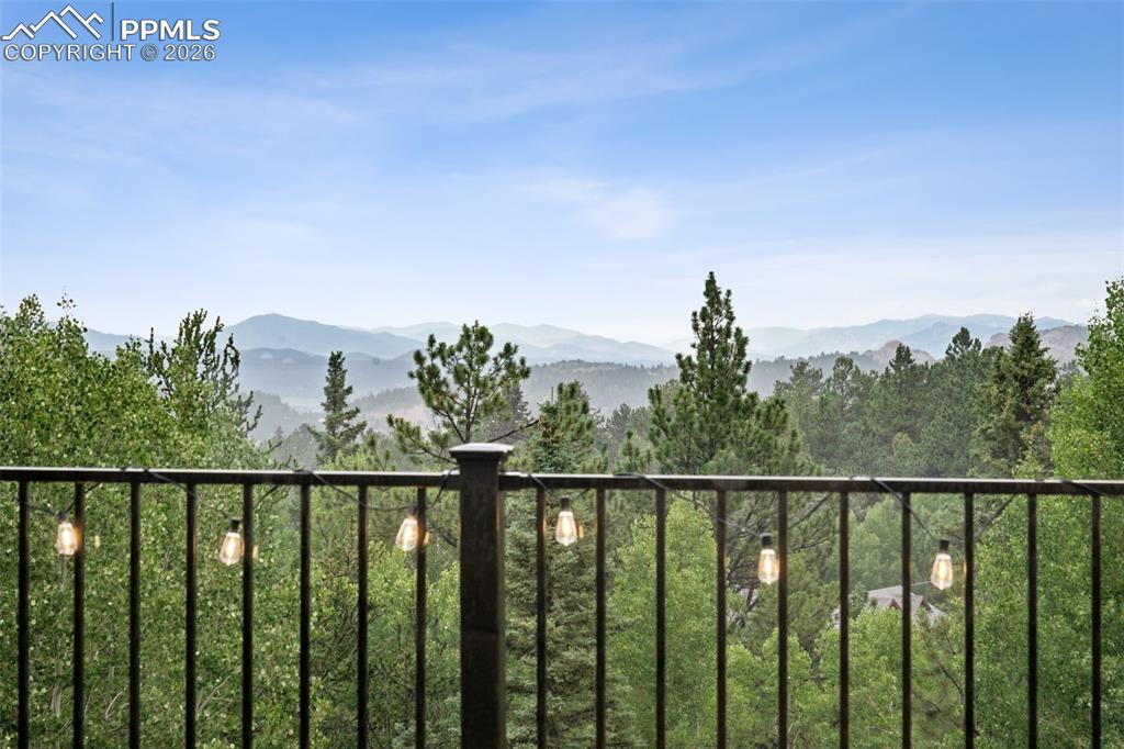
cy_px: 374
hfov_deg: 27.0
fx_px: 2341
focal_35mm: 75
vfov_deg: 18.2
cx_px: 562
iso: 100
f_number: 11
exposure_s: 1/20
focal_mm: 75
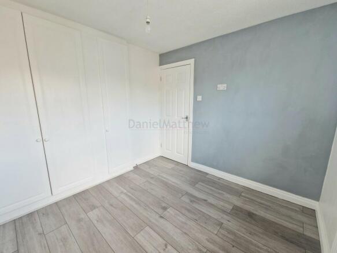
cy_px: 126
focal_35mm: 13
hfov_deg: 106.2
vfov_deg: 89.9
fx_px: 127
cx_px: 168
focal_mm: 2.2
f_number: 2.2
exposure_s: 1/50
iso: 64
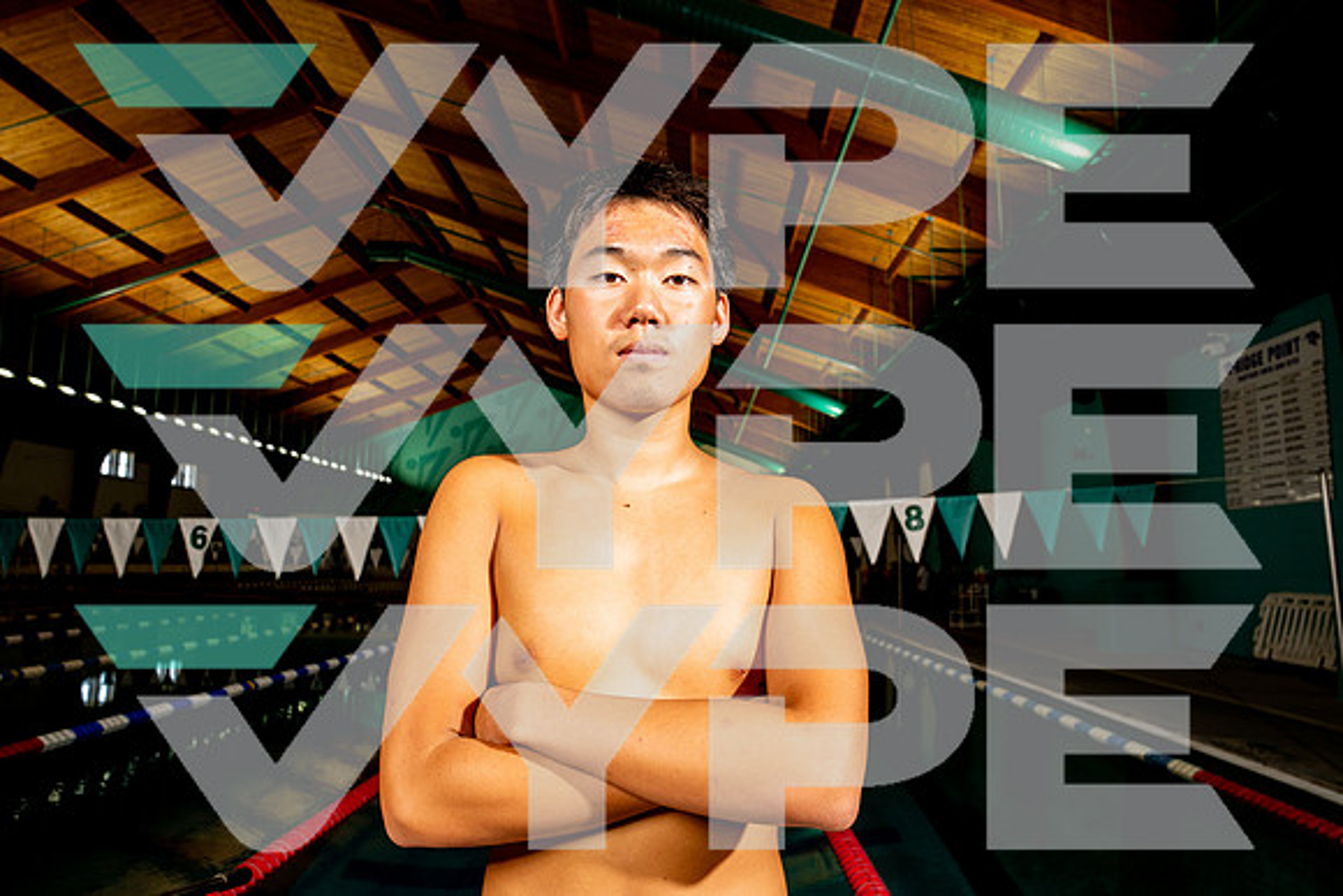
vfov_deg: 53.2
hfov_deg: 73.7
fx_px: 896
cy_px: 448
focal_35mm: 24
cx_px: 672
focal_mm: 24
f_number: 7.1
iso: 500
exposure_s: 1/125
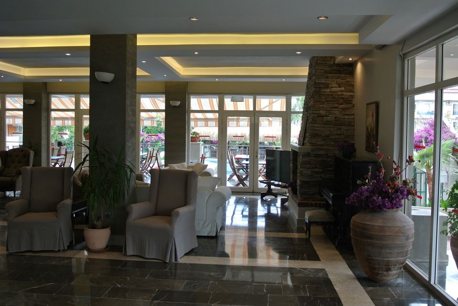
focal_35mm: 34
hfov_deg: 55.8
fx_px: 433
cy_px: 153
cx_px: 229
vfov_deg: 38.9
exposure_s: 1/100
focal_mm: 12.7
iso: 200
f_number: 3.8
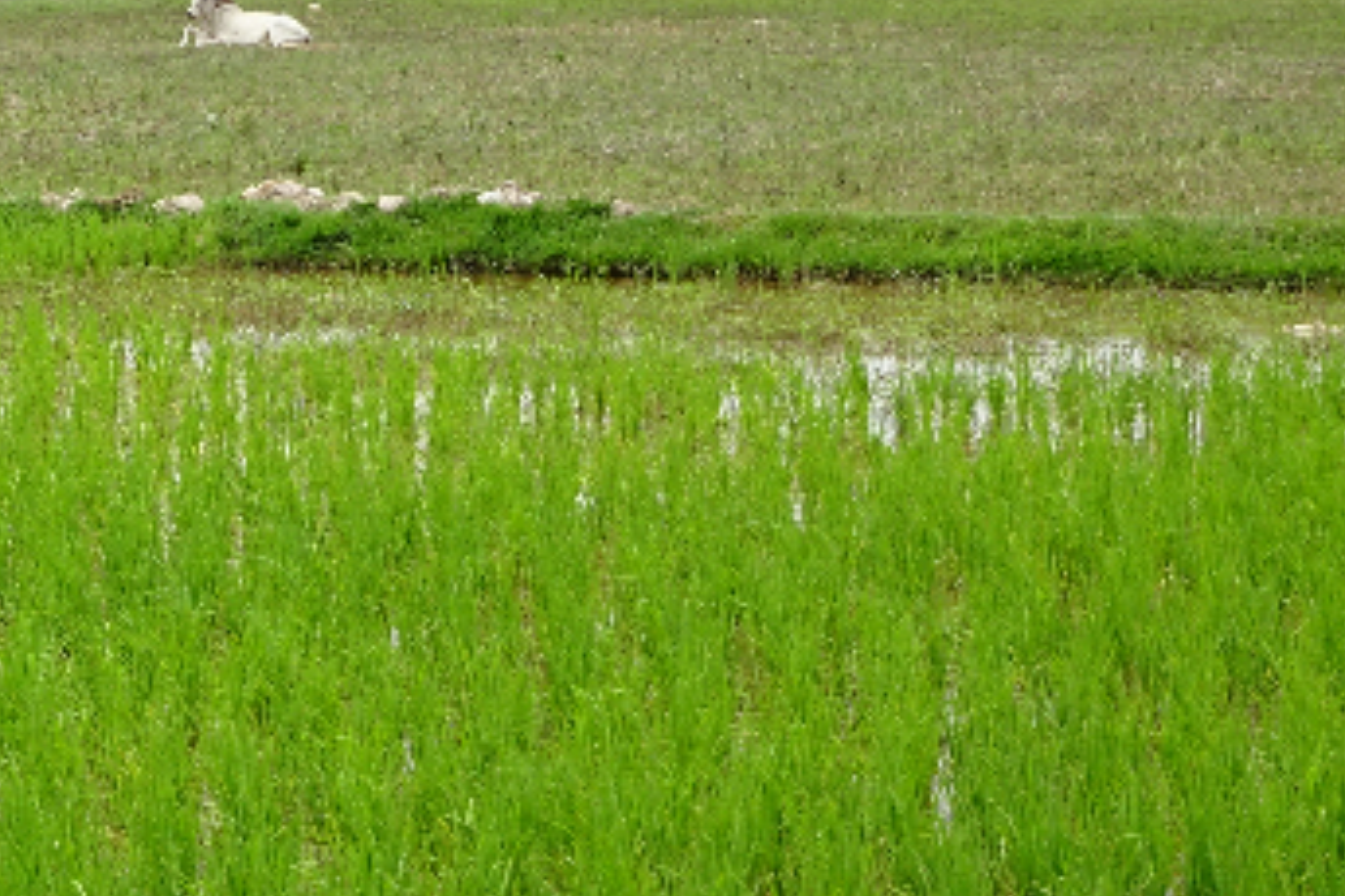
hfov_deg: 10.1
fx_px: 7506
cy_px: 696
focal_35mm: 201
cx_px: -66
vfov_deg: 6.8
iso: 80
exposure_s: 1/320
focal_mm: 14.12
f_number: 5
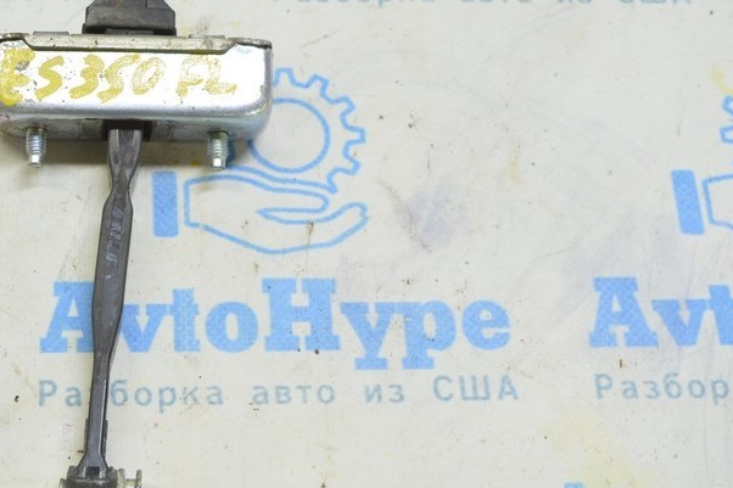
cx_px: 125
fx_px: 1401
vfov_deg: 19.8
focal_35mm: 69
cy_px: 260
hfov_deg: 28.6
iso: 400
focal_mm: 27
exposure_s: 1/20
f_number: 5.6
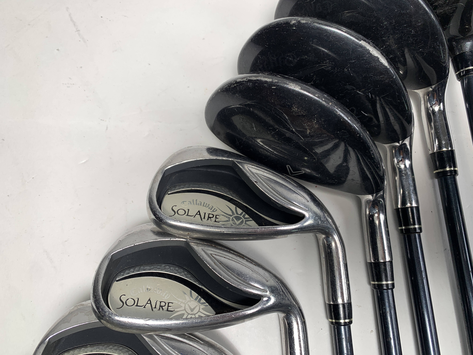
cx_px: 236
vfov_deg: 53.1
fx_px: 355
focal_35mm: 26
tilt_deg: -78.1
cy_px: 178
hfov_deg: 67.3
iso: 25
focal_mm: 4.25
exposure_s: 1/211
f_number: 1.8
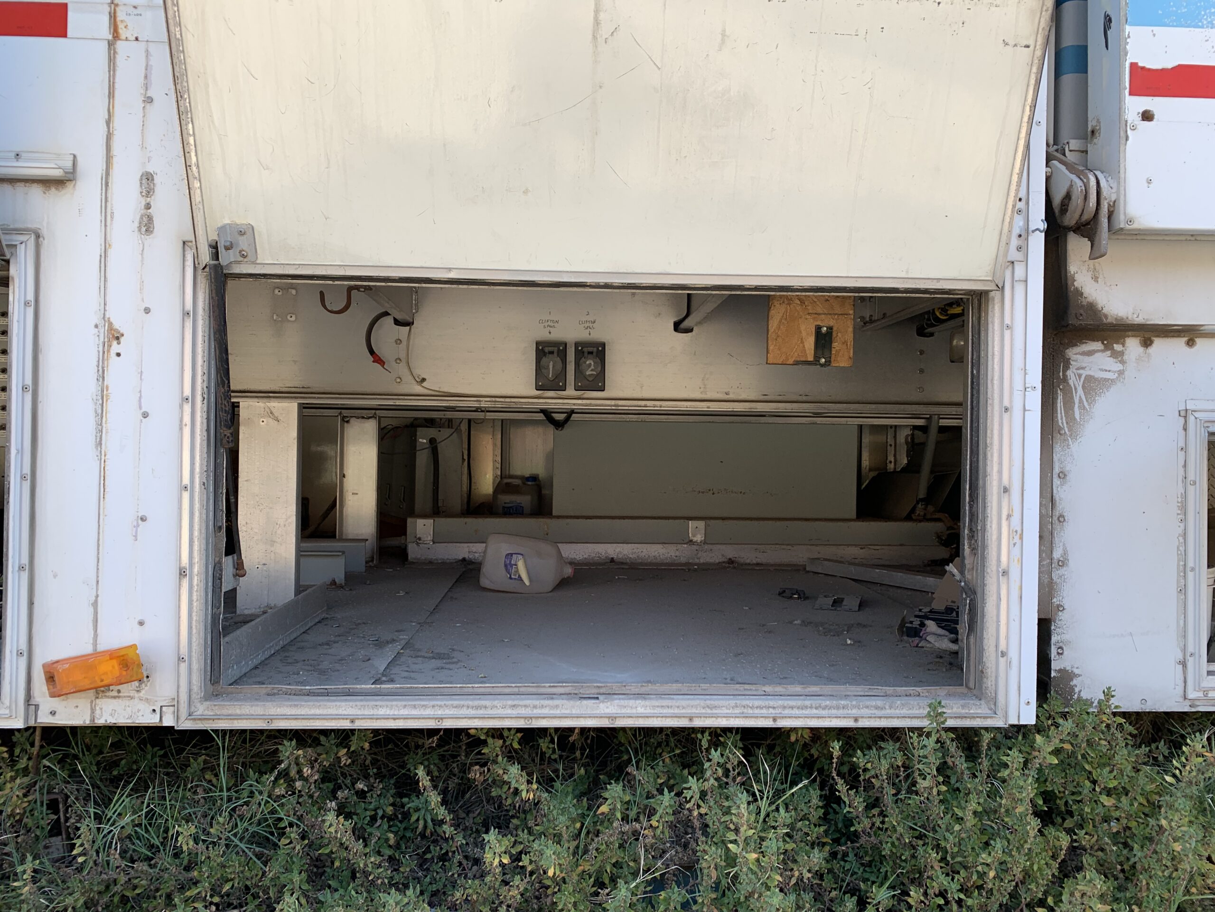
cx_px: 608
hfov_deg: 67.3
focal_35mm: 26
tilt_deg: -3.1
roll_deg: -2.8
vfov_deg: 53.1
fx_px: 913
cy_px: 456
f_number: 1.8
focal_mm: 4.25
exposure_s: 1/392
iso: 25
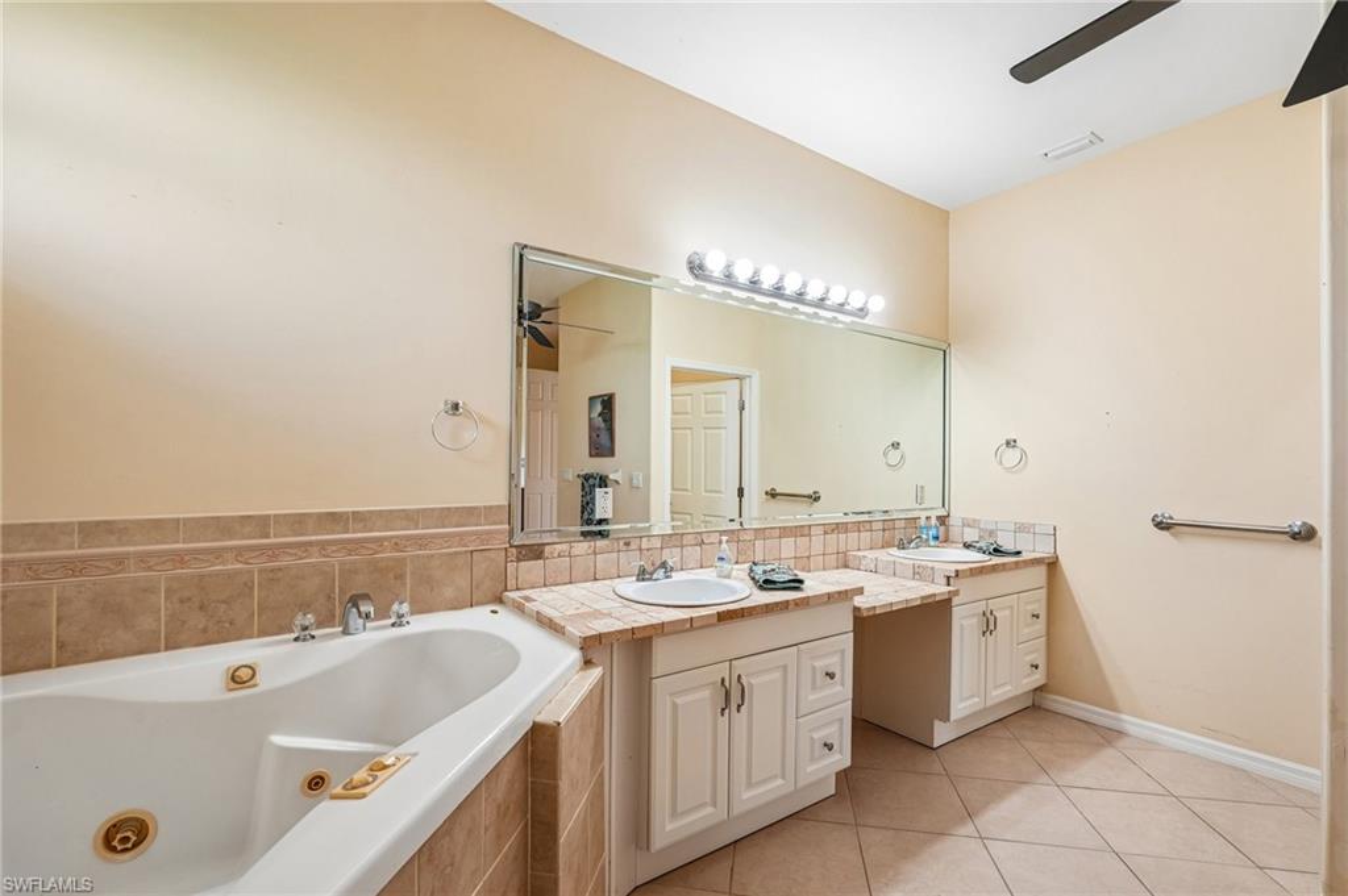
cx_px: 674
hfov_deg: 95.0
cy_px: 448
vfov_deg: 72.0
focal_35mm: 16
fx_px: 617
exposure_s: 1/25
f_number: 8
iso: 400
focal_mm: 16.5
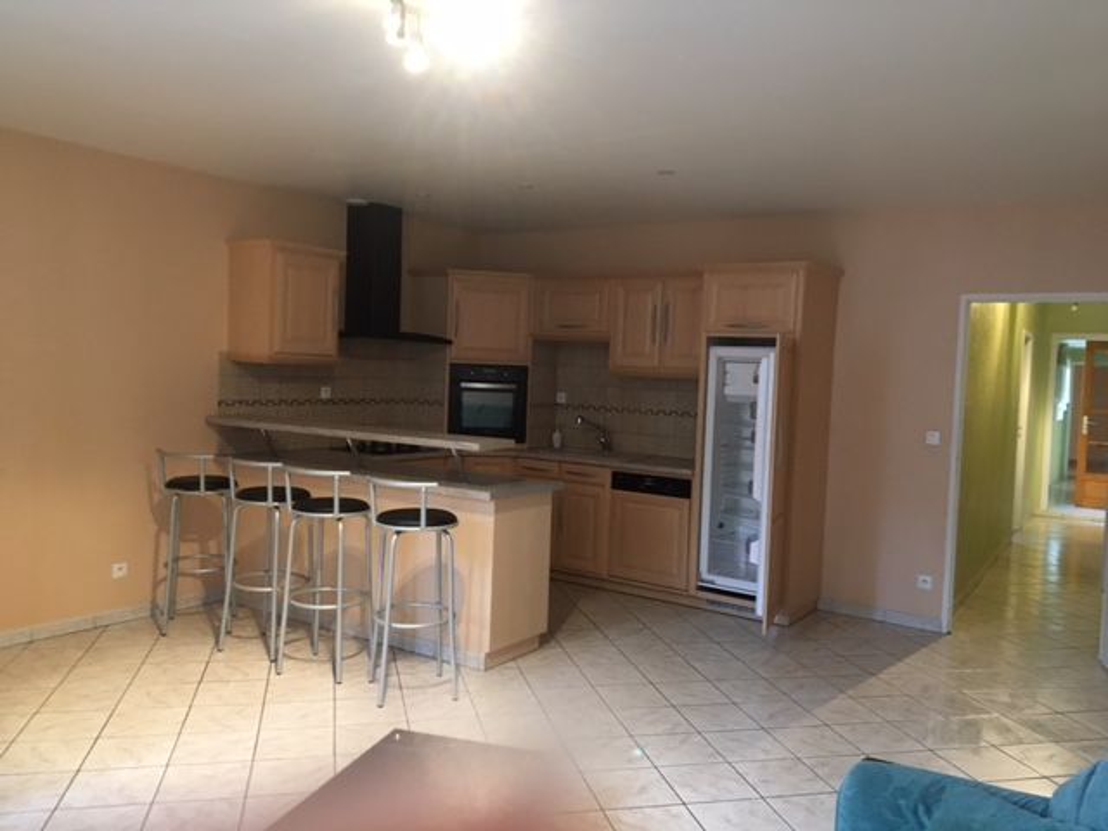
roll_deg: -1.7
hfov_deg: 61.7
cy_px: 416
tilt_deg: +0.3
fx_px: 928
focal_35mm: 29
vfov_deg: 48.2
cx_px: 554
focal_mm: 4.15
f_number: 2.2
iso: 200
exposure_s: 1/20
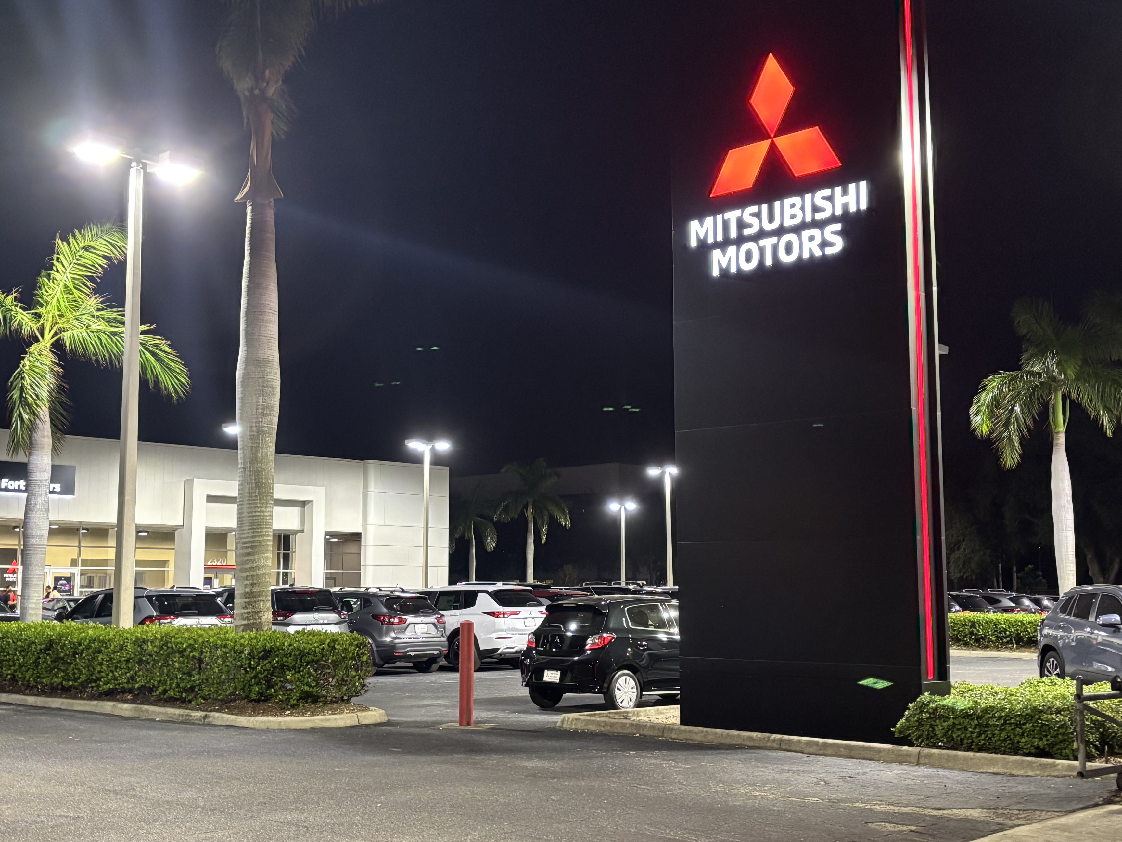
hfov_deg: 43.8
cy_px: 418
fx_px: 1394
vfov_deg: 33.6
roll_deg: -0.5
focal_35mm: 43
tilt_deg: +6.6
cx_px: 521
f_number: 1.6
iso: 500
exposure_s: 1/40
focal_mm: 5.96
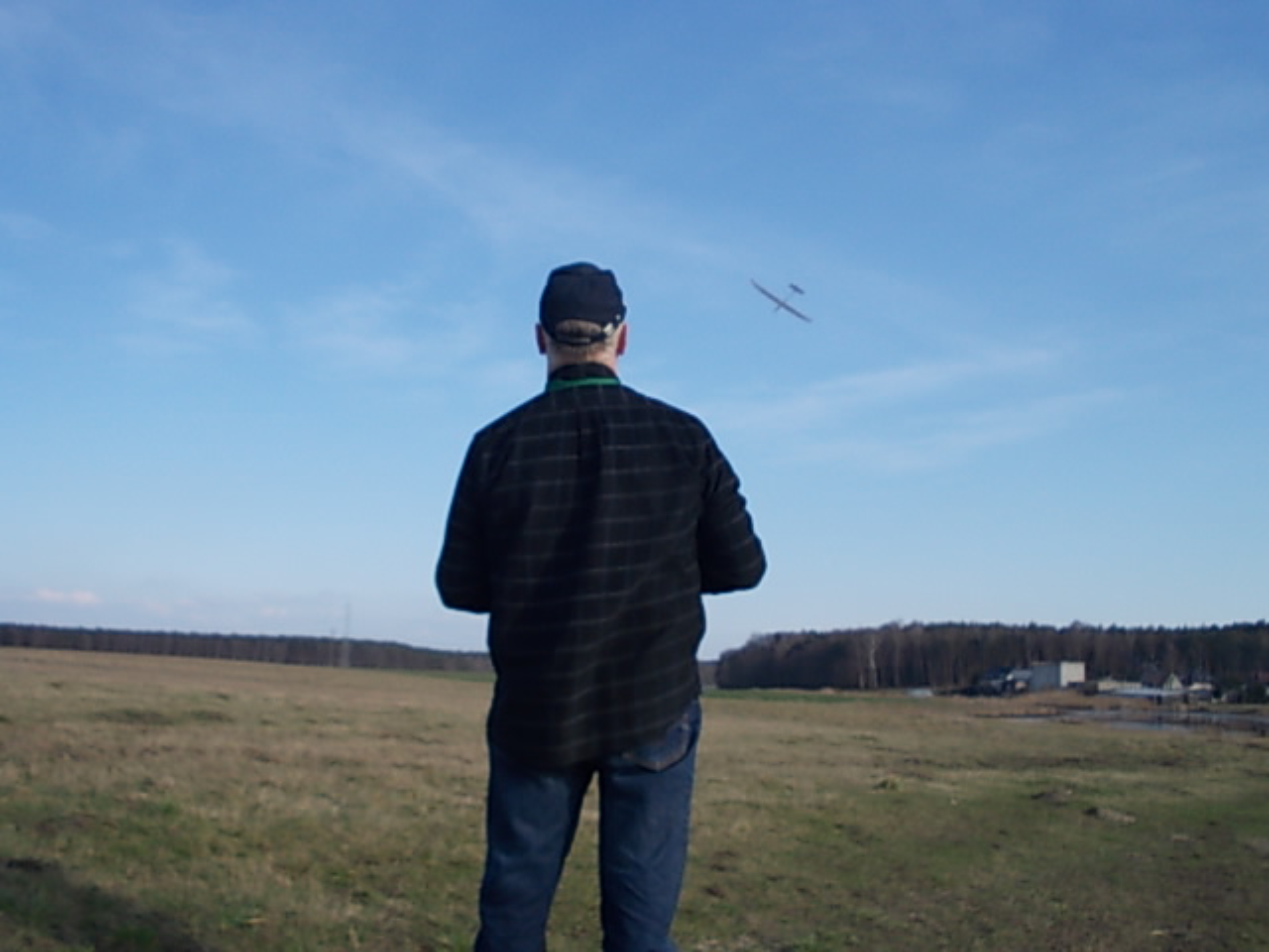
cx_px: 634
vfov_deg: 37.7
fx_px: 1393
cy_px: 476
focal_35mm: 38
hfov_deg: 49.0
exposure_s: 1/250
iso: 80
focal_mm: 5.3
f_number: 6.2
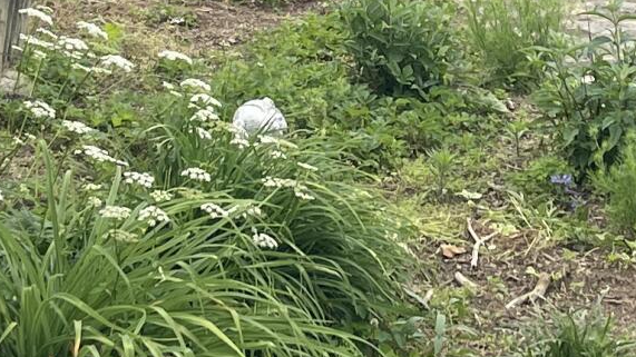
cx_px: 374
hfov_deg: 15.0
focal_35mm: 143
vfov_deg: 8.2
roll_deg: +0.9
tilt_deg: -3.8
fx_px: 2411
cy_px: -229
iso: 32
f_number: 1.6
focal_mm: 5.1
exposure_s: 1/1534
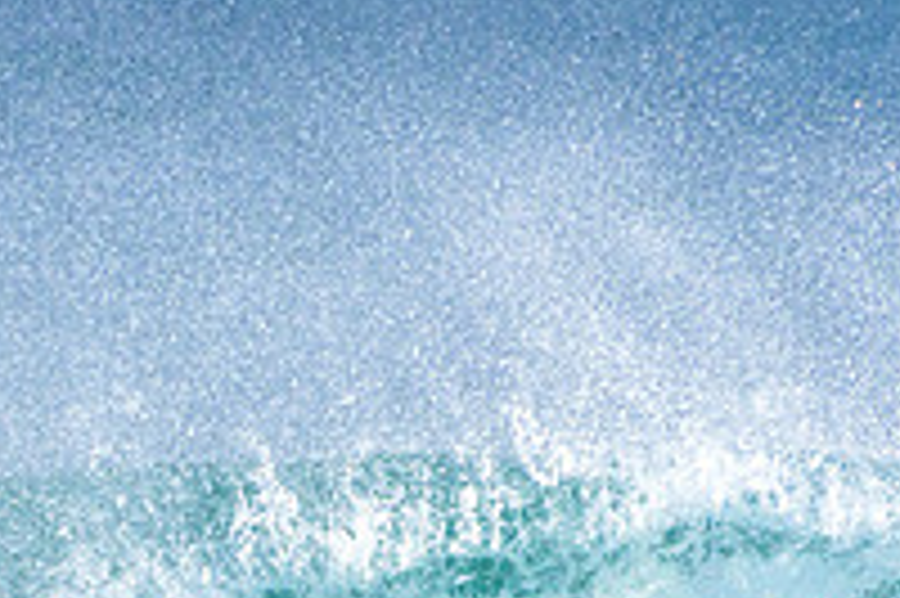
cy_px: 852
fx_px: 72613
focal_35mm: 2907
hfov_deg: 0.7
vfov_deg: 0.5
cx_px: -81
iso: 2000
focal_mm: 1000
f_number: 11
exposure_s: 1/2000
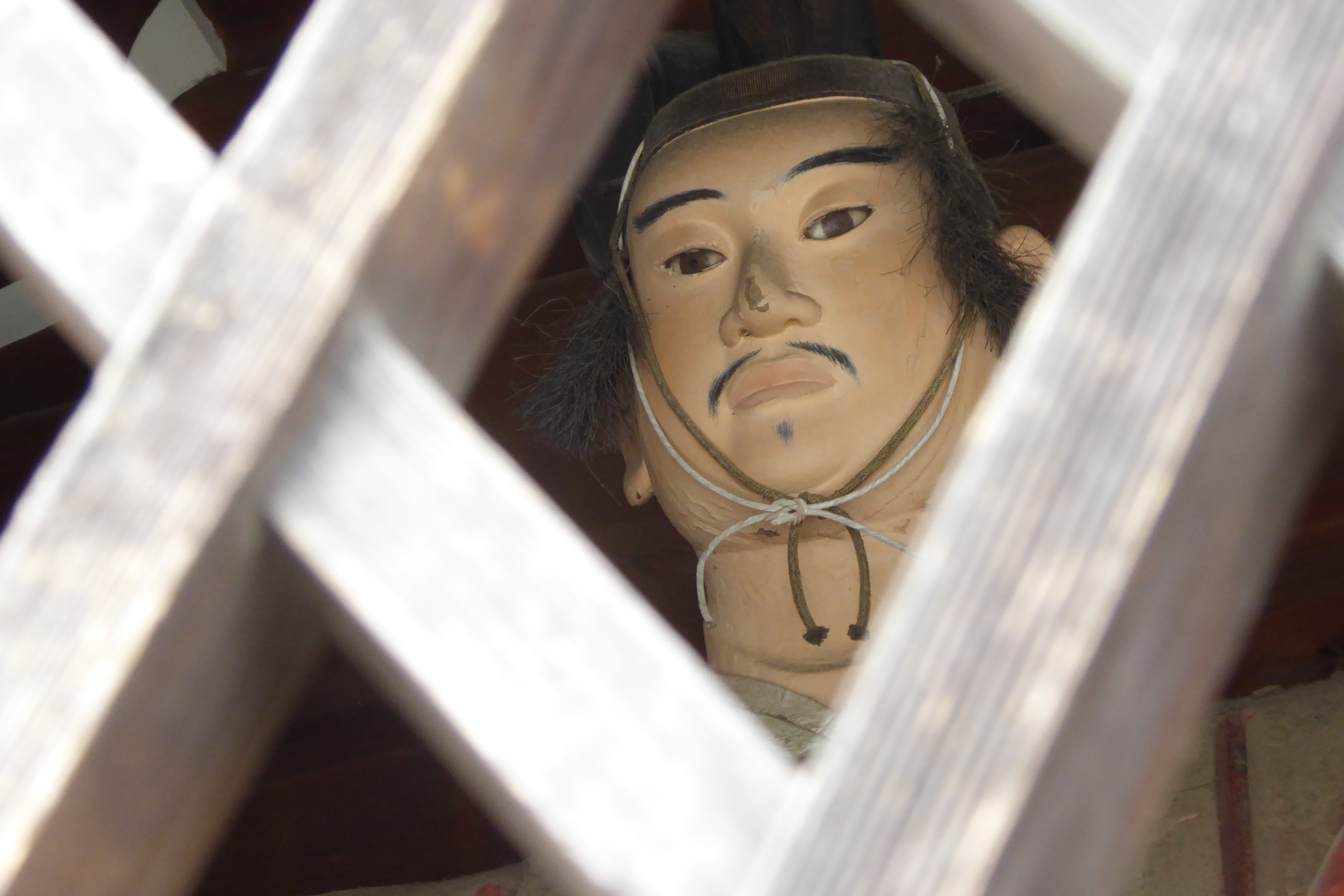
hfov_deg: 14.6
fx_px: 5264
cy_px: 448
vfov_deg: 9.7
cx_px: 674
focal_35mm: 141
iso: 400
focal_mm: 24.2
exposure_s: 1/40
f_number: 5.3
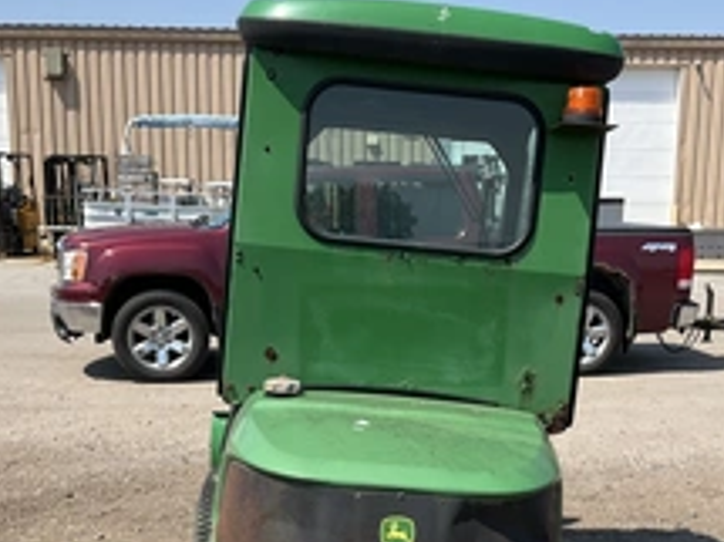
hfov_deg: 35.5
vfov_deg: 26.6
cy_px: 424
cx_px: 401
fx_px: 1129
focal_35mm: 54
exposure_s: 1/1577
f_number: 1.8
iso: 25
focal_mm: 3
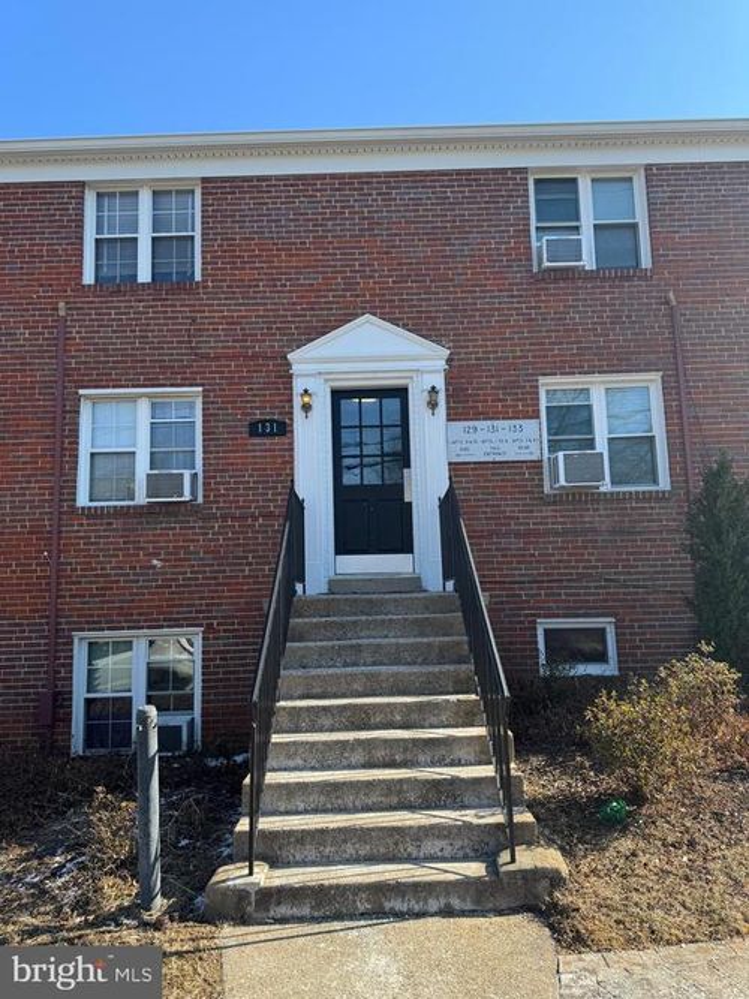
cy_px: 500
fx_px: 693
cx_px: 374
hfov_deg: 56.8
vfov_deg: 71.6
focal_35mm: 24
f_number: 1.78
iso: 80
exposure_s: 1/1721
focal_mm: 6.76
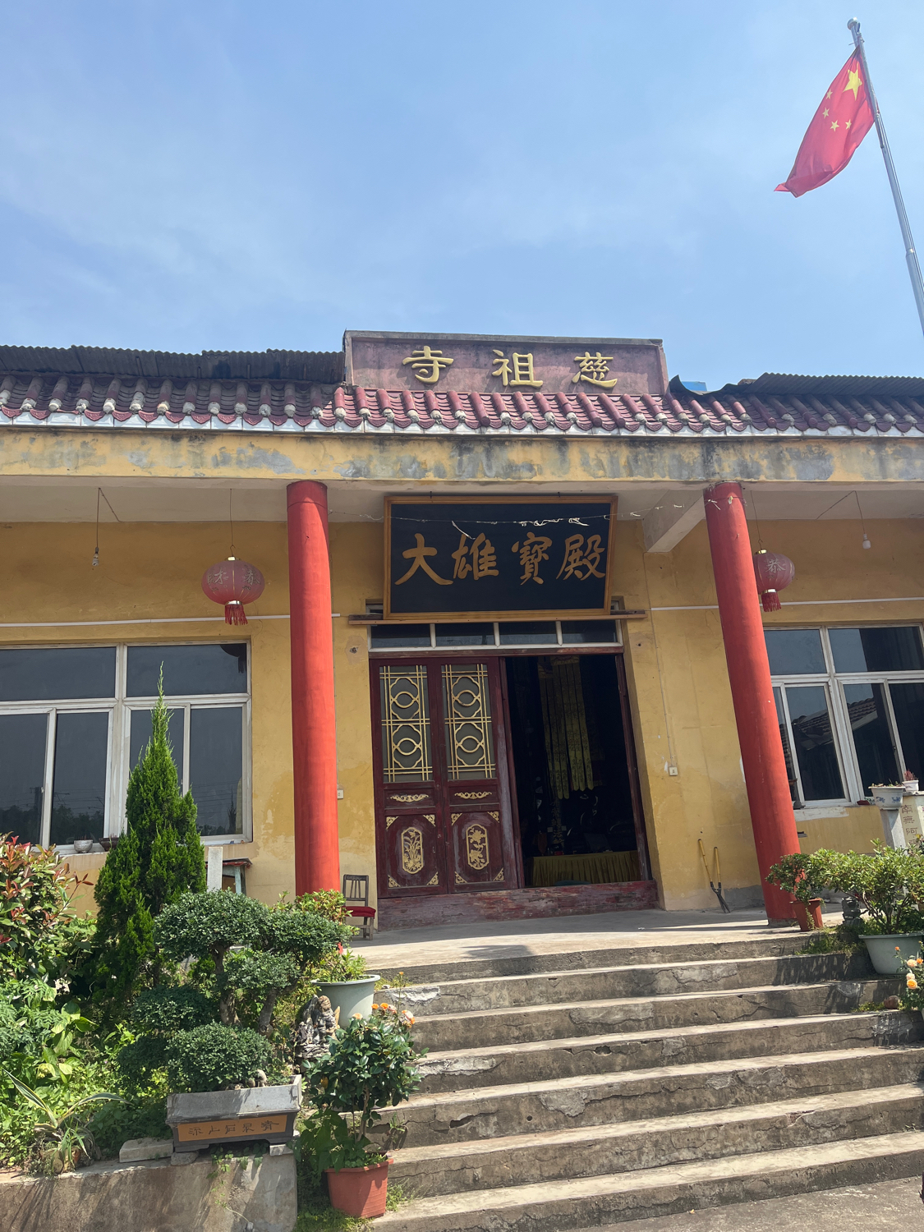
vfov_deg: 67.3
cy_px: 616
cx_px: 462
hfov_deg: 53.1
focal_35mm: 26
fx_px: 925
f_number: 1.6
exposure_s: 1/2967
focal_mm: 5.1
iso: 50
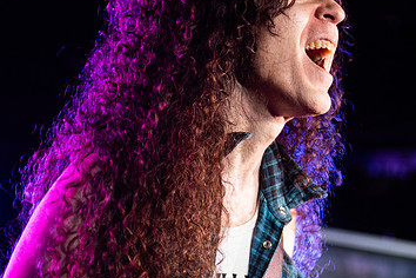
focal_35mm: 141
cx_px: 310
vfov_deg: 9.7
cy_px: 99
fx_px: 1629
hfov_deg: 14.5
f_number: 3.2
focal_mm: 80
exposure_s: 1/160
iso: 2000
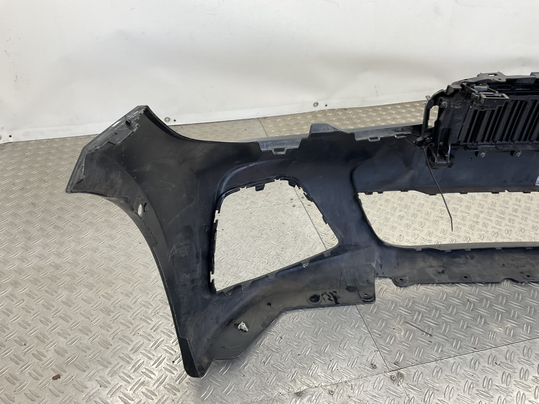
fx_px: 452
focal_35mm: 29
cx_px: 270
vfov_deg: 48.2
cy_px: 202
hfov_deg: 61.7
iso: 32
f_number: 1.8
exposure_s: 1/120
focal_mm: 3
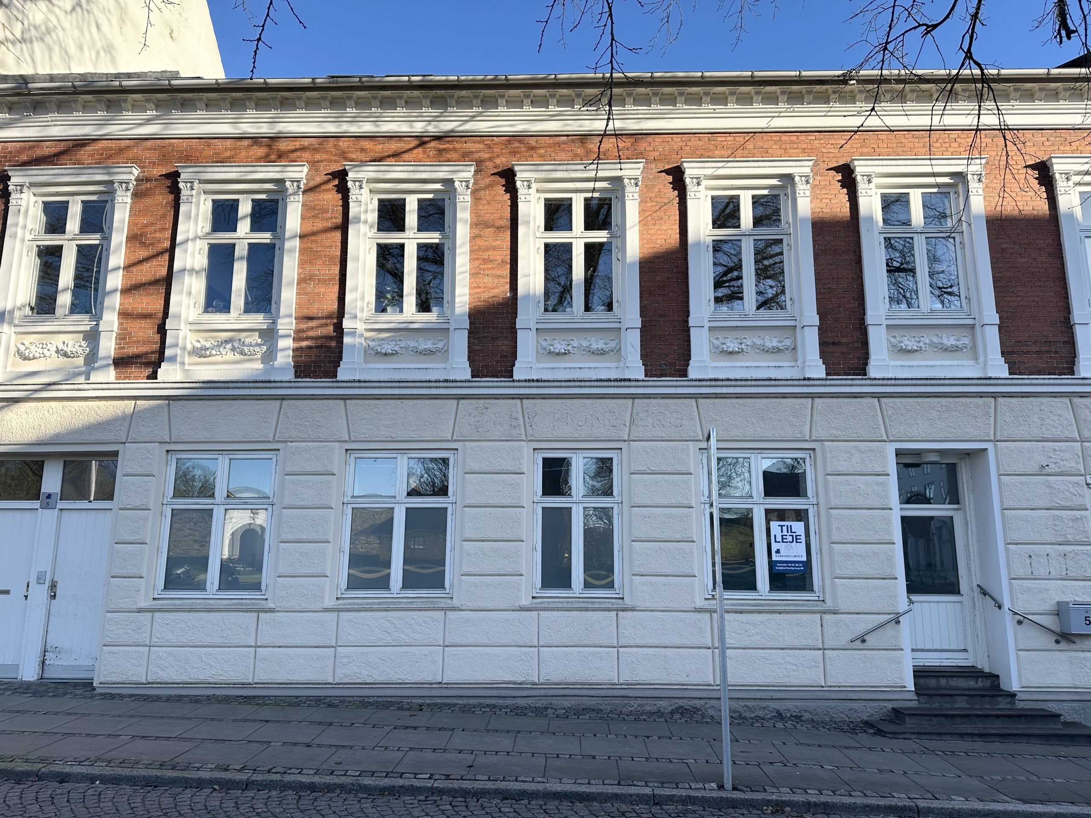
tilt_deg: +11.1
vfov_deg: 56.8
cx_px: 546
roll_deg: -0.1
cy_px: 409
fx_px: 756
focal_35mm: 24
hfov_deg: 71.6
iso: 80
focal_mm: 6.86
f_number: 1.78
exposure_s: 1/1613
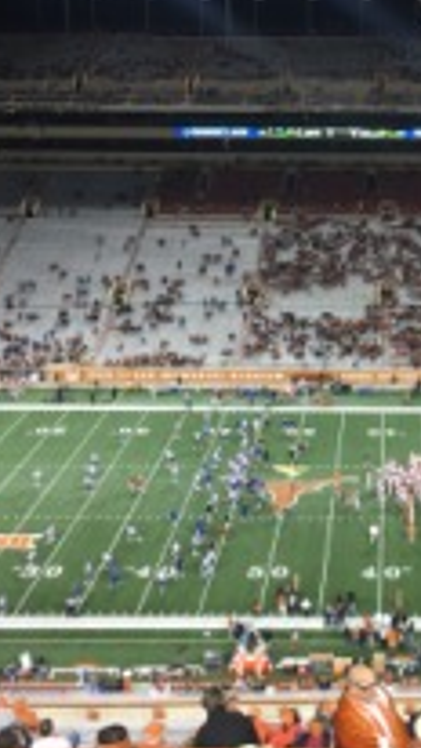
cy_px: 352
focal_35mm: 56
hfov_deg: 21.0
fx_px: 1110
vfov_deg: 37.2
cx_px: 381
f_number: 2.2
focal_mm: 4.15
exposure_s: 1/30
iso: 25
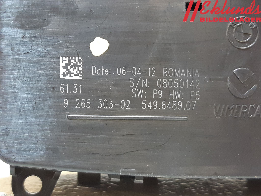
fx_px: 196
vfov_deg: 53.1
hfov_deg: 67.3
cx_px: 130
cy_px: 98
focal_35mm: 26
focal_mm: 3.93
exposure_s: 1/33
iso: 250
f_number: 1.7
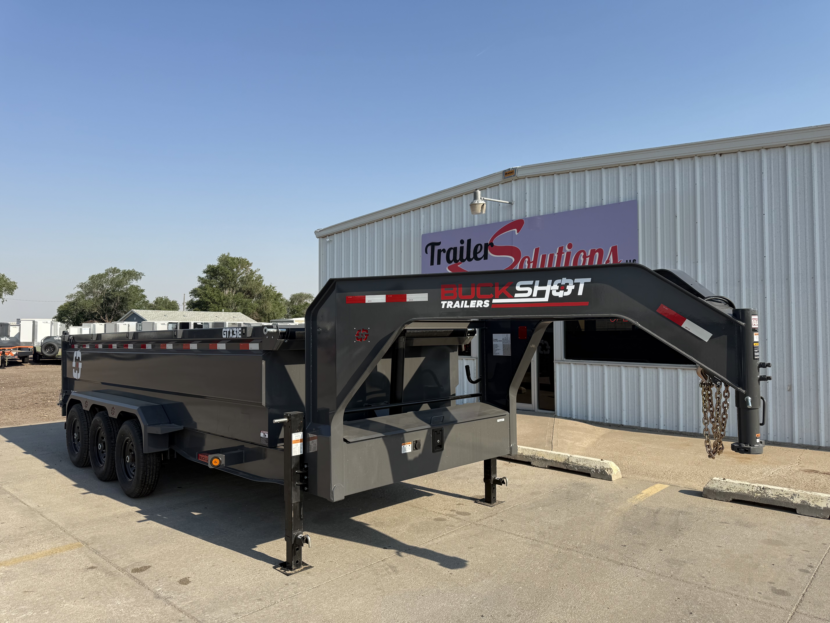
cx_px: 415
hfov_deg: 71.6
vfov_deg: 56.8
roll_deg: -0.2
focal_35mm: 24
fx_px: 575
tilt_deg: +2.8
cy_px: 312
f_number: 1.78
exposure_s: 1/4167
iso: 80
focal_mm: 6.76
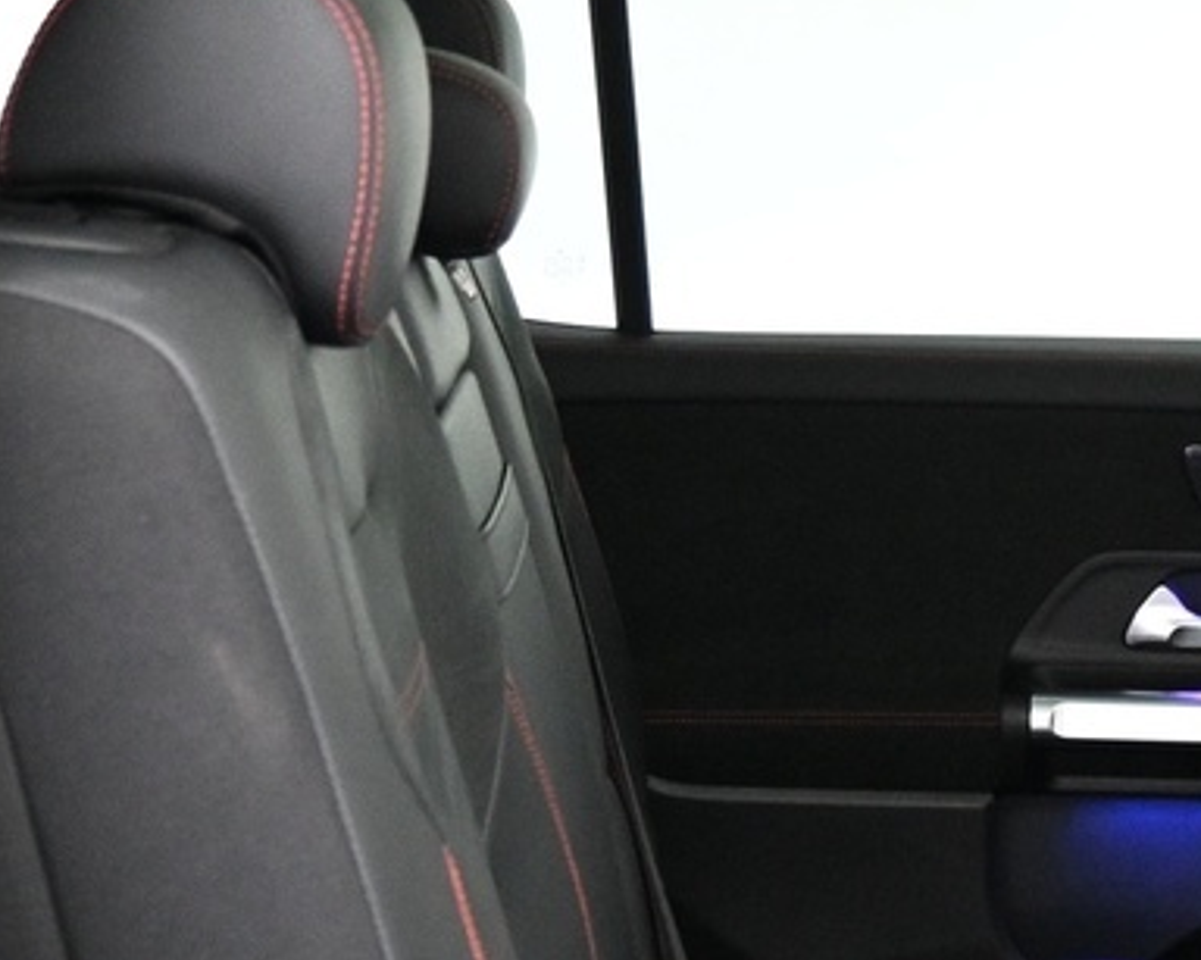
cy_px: 700
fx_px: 3376
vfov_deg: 16.1
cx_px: 1276
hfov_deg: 19.4
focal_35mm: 95
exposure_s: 1/10
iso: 1600
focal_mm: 16
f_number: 3.5
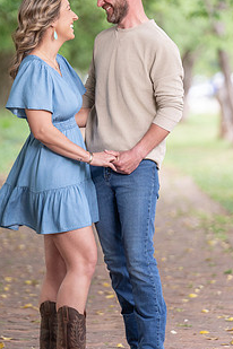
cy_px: 141
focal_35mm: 291
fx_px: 2825
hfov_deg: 4.7
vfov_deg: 7.1
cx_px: 90
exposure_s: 1/200
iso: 800
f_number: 4
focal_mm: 200
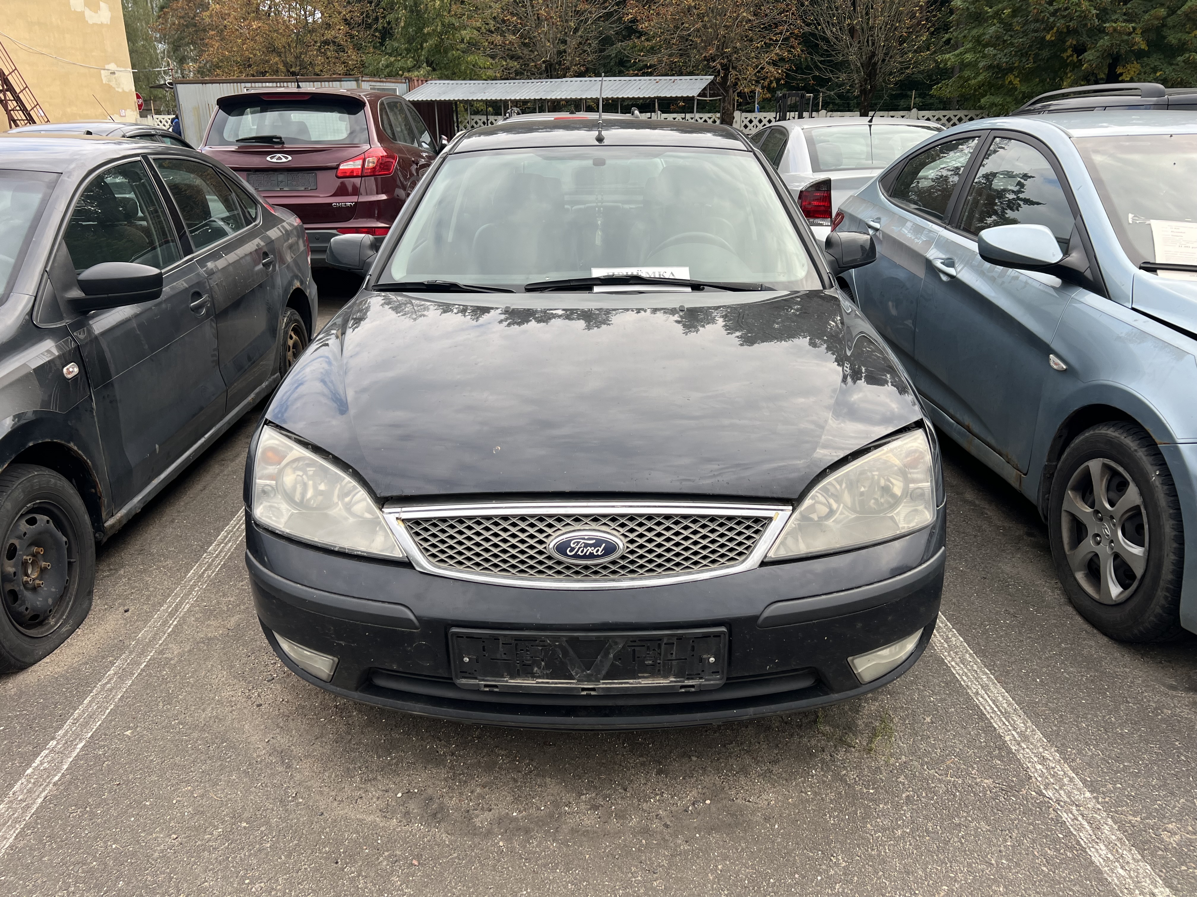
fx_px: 899
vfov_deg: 53.1
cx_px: 598
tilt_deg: -19.1
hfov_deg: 67.3
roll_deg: -1.4
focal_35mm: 26
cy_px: 448
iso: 50
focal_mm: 5.7
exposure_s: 1/723
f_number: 1.5
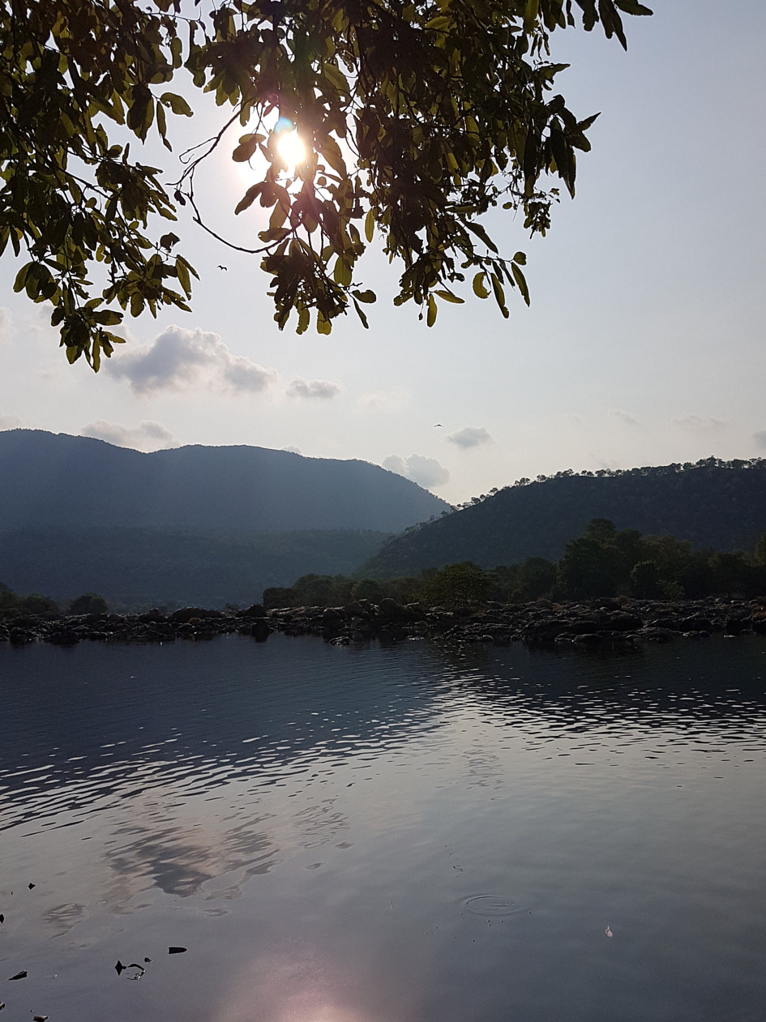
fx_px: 974
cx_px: 481
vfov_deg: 55.3
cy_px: 549
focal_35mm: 33
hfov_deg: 42.6
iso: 40
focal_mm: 4.2
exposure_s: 1/12448
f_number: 1.7
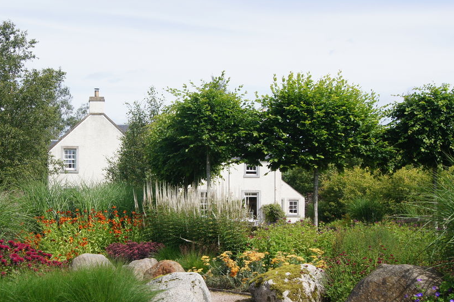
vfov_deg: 22.2
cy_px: 200
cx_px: 147
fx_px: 769
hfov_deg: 32.6
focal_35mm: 61
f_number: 13
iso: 100
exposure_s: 1/80
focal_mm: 28
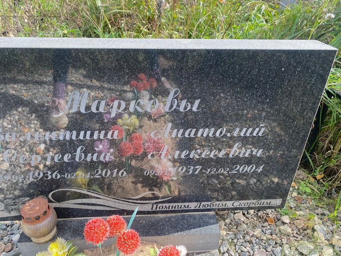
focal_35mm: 26
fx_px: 256
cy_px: 128
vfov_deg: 53.1
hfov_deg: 67.3
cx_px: 170
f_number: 1.8
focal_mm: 4.25
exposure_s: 1/339
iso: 32
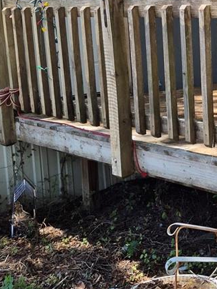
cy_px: 82
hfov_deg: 20.7
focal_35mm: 64
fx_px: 535
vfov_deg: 29.9
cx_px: 288
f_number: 1.8
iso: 80
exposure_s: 1/2824
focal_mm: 5.4
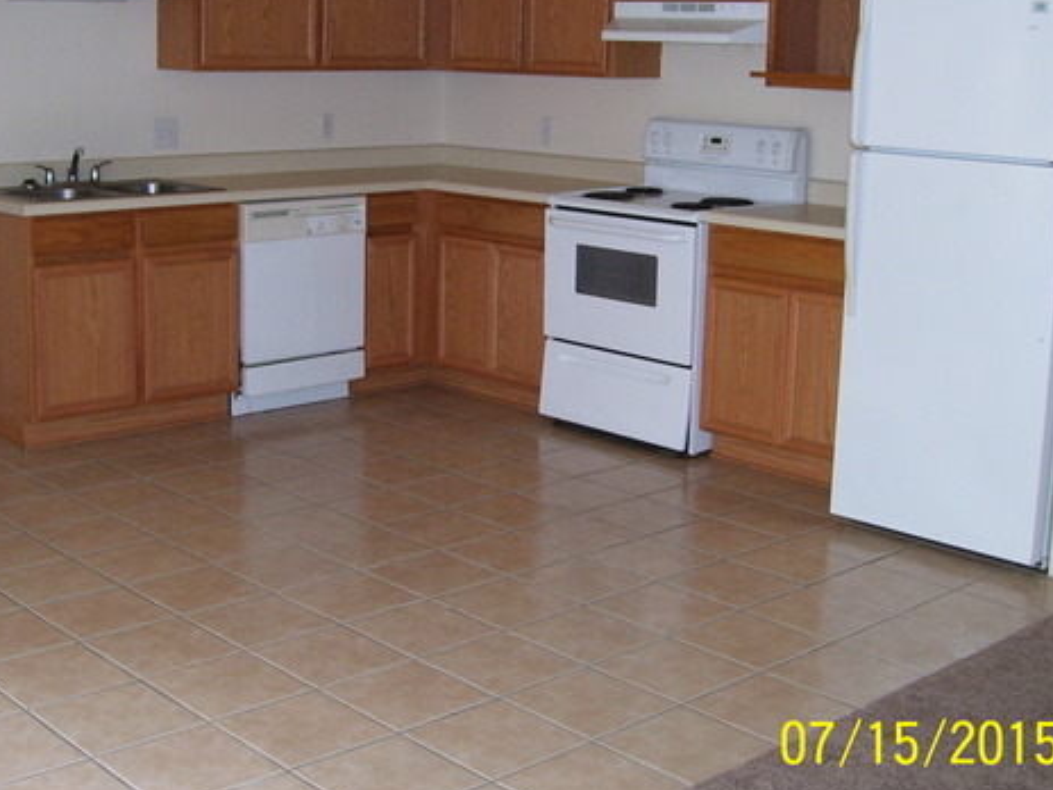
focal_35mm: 51
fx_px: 1551
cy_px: 331
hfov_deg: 37.3
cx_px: 408
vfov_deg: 28.5
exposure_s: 1/60
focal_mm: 6
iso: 125
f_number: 2.7
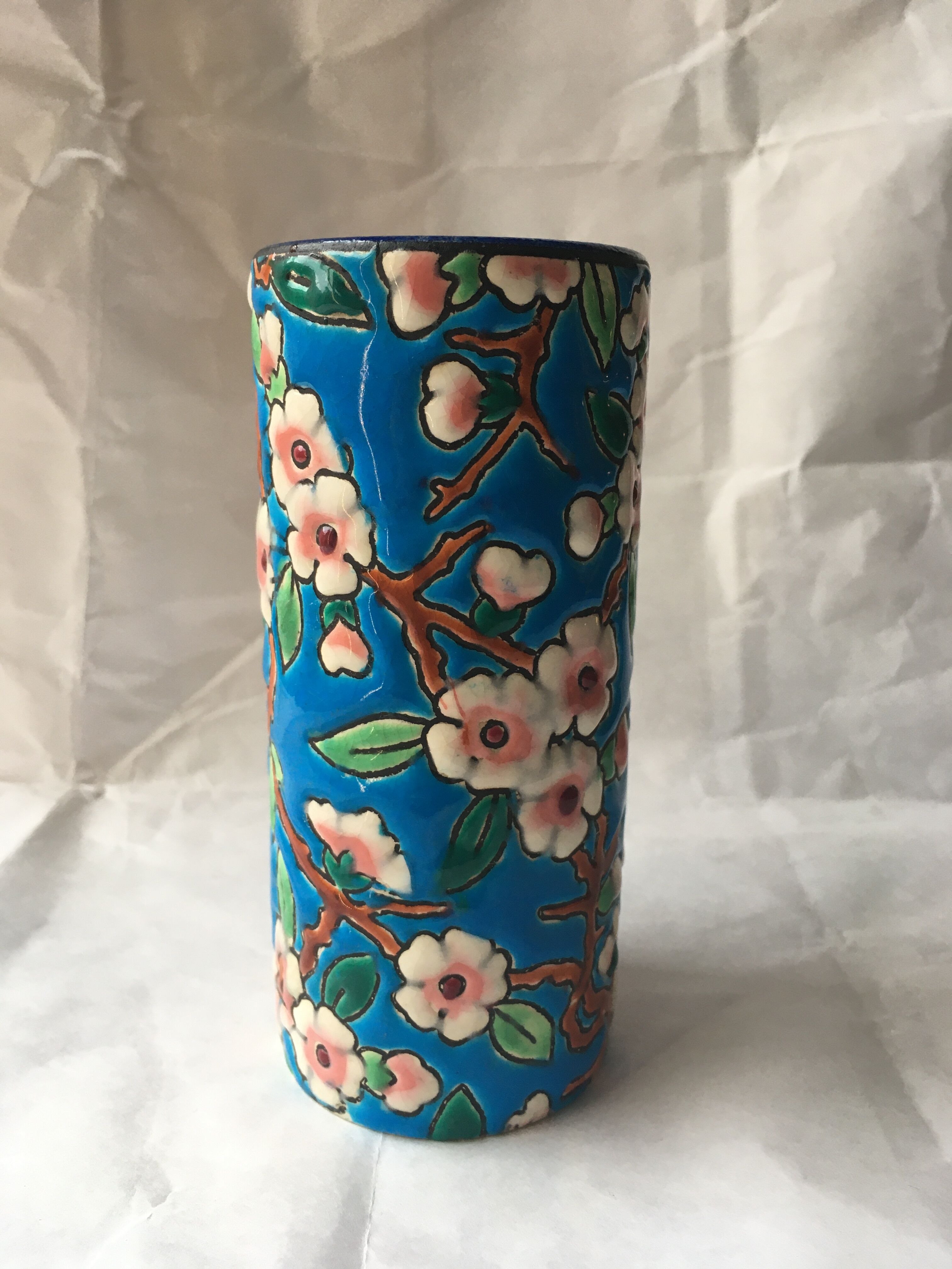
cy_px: 634
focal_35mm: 29
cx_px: 476
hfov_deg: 48.2
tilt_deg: -17.3
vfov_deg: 61.7
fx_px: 1063
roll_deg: +0.6
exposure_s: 1/33
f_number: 2.2
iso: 40
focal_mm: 4.15
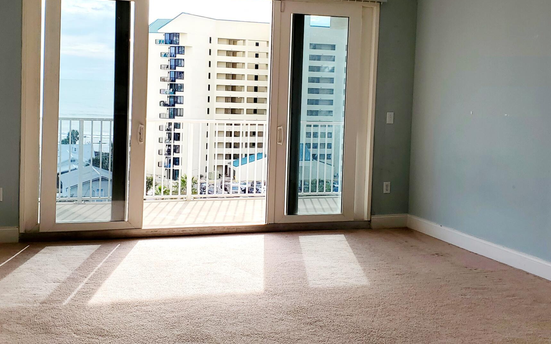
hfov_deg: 41.8
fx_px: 721
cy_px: 141
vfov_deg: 26.8
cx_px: 281
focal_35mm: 48
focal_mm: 4.3
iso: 50
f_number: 2.4
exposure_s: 1/400
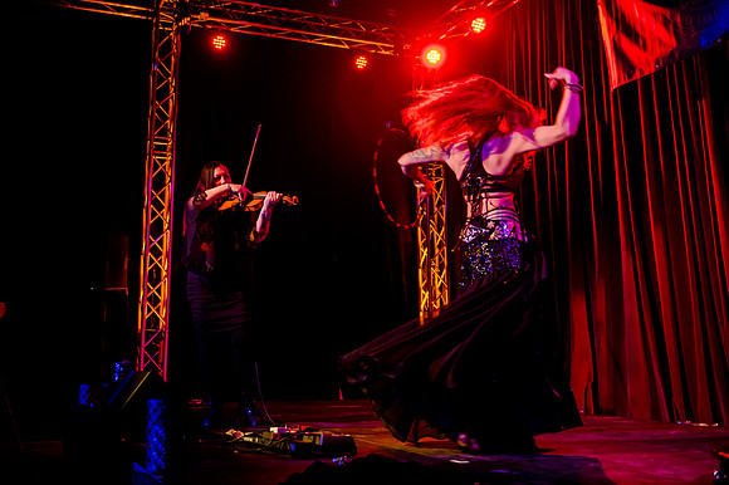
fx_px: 842
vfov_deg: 31.9
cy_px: 170
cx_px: 291
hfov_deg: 46.5
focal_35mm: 42
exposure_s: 1/100
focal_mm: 32
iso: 4000
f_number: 2.8
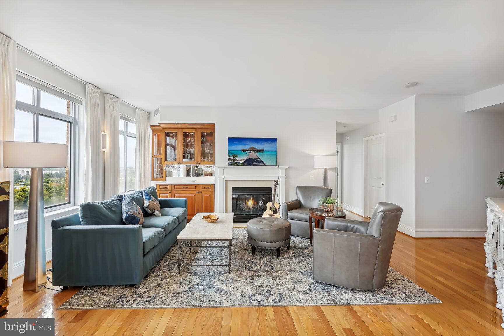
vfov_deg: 73.7
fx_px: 224
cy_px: 168
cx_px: 252
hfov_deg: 96.7
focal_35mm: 16
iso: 800
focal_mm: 16
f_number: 9
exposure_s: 1/50
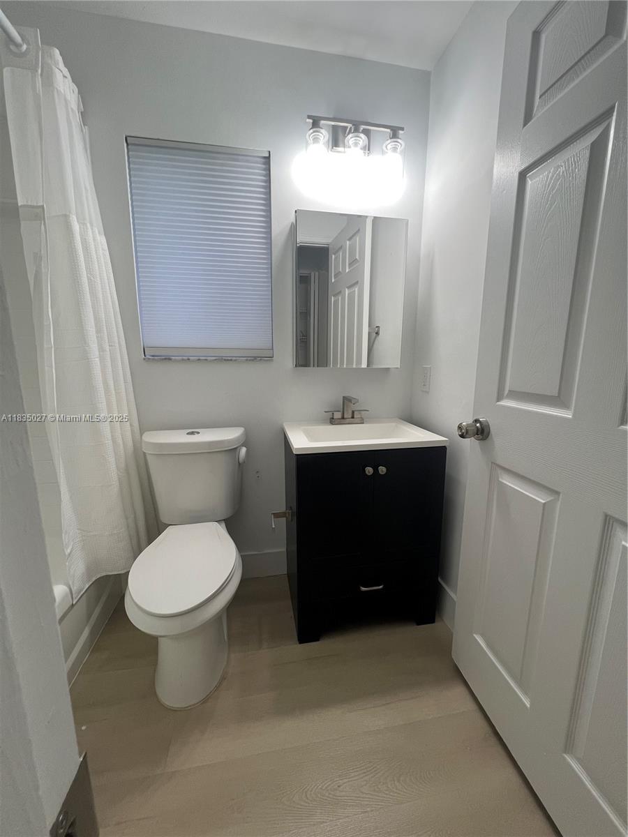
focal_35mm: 13
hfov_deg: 89.9
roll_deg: -0.1
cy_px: 418
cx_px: 314
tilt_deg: -10.7
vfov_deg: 106.2
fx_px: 314
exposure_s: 1/120
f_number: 1.8
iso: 125
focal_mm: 1.57
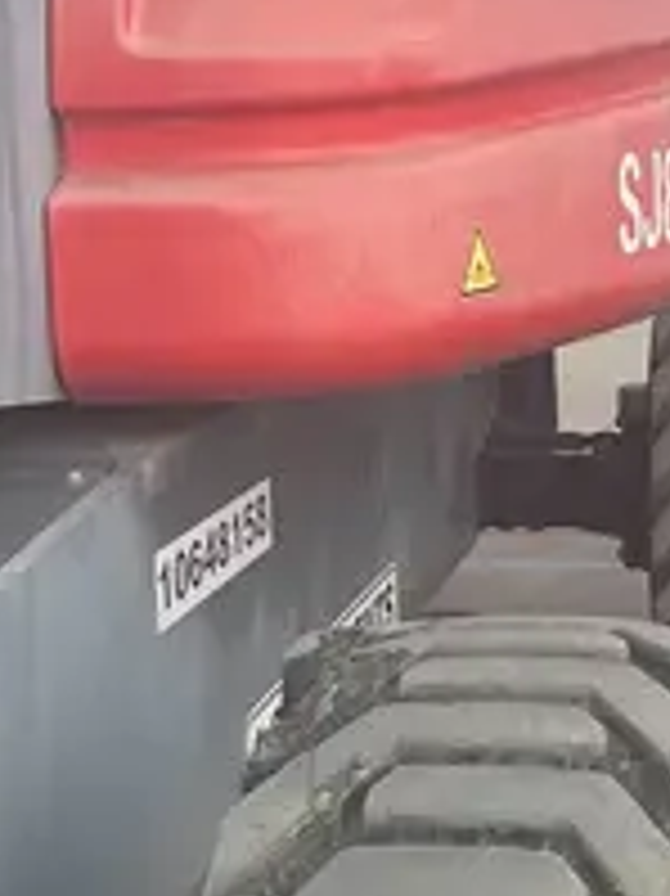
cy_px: 457
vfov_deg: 20.5
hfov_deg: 15.4
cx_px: 441
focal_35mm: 96
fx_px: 2480
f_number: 1.6
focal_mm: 4.2
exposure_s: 1/2451
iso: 50
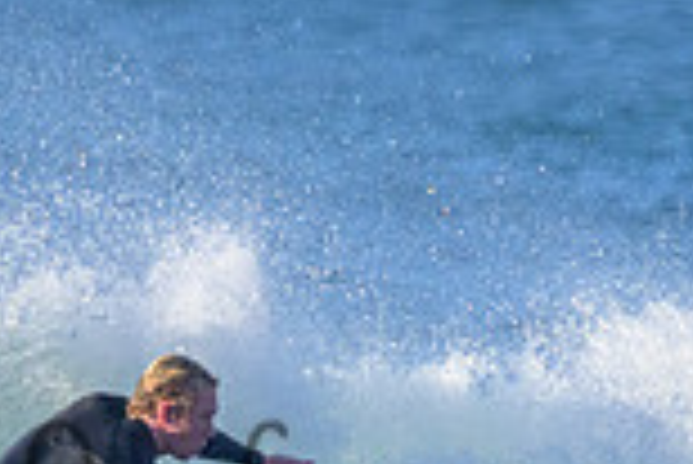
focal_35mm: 3019
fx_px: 58169
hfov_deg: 0.7
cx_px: 220
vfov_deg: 0.5
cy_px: 453
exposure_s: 1/2000
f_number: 11
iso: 4500
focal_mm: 800
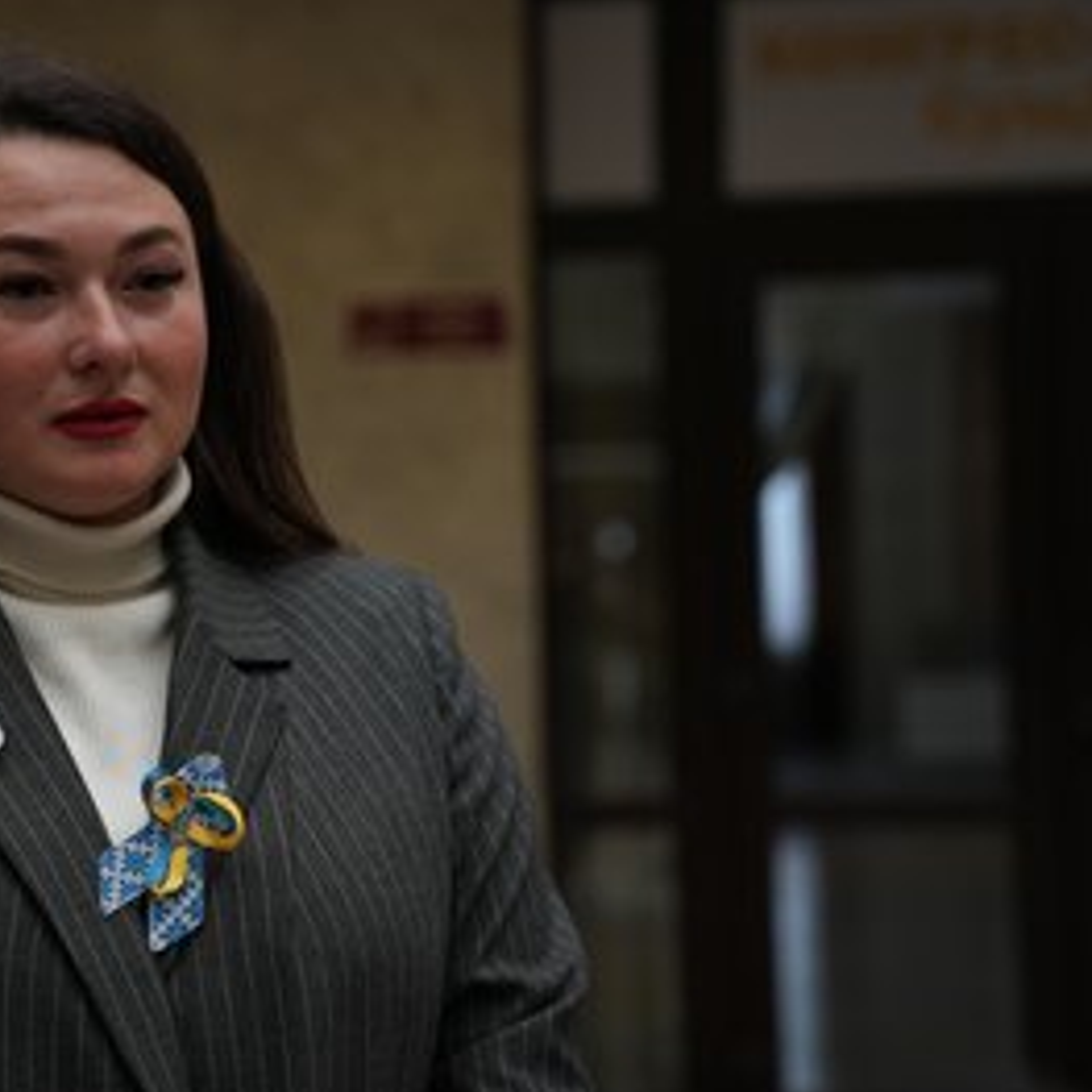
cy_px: 546
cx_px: 270
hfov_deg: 21.7
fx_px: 2820
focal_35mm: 79
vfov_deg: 21.9
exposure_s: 1/60
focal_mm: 61
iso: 640
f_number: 2.8
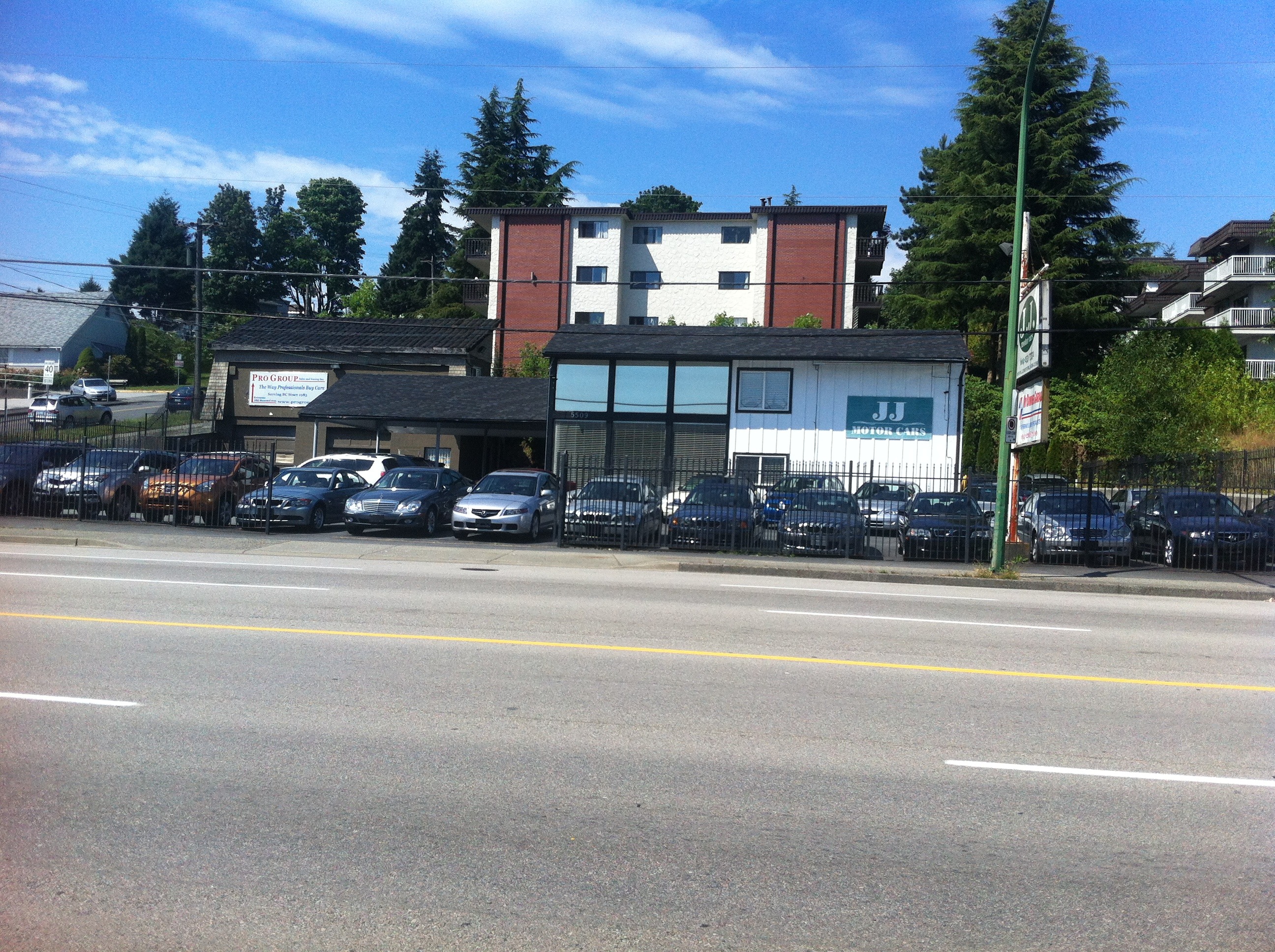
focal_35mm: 35
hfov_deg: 52.7
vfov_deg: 40.6
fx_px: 1287
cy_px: 476
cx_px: 638
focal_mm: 3.85
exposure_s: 1/1676
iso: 80
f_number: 2.8
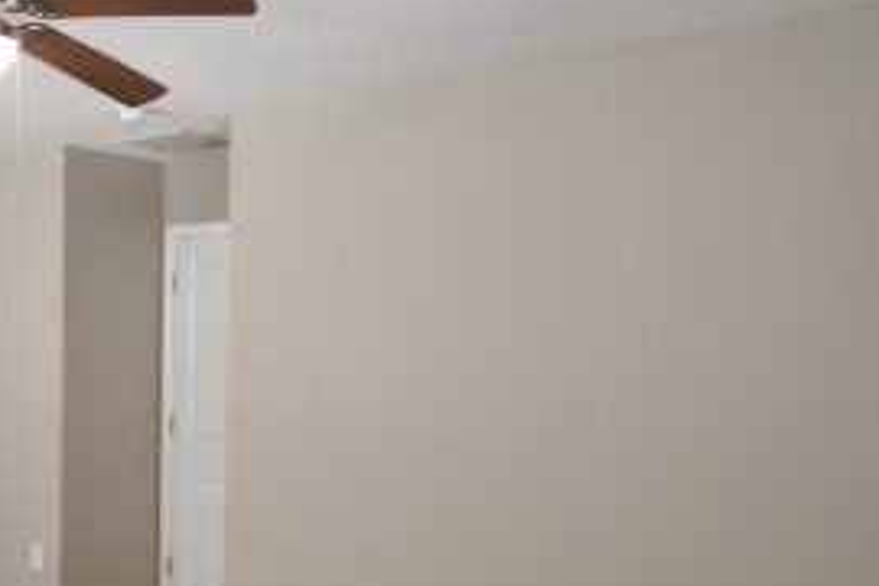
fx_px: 977
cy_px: 348
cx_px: 120
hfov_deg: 44.9
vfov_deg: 33.3
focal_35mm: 40
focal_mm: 10
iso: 800
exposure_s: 1/60
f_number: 4
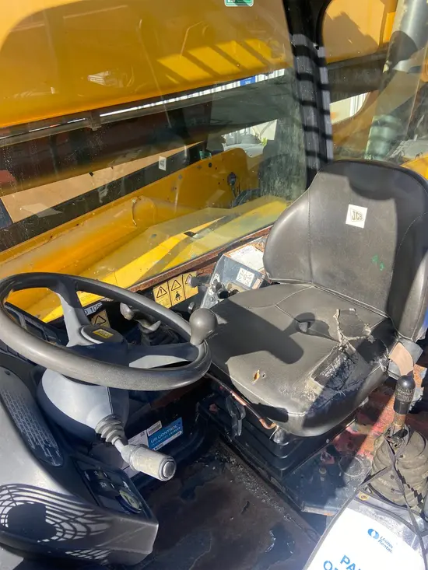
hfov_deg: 53.1
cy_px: 285
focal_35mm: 26
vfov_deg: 67.3
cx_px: 214
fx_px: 429
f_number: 1.8
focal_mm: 4.25
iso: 32
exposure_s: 1/728
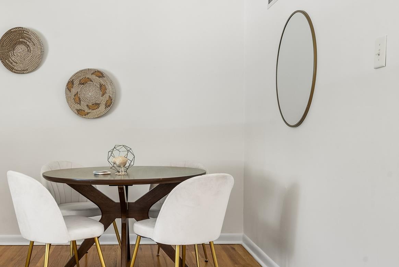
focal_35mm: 40
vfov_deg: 33.4
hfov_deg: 47.5
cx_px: 126
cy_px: 129
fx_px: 444
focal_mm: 29
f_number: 8
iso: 200
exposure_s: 1.3
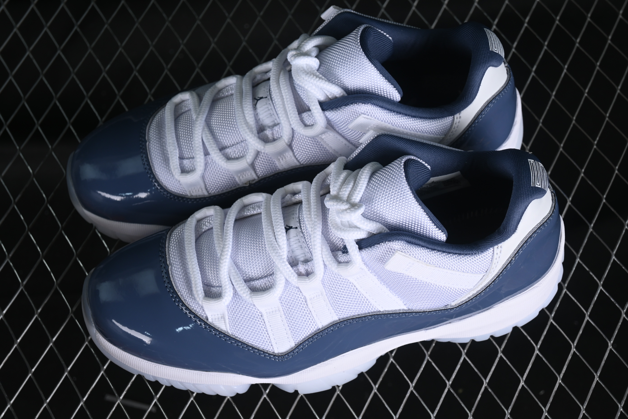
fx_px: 1308
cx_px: 314
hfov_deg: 27.0
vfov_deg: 18.2
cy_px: 210
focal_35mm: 75
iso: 160
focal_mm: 50
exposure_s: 1/60
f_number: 7.1
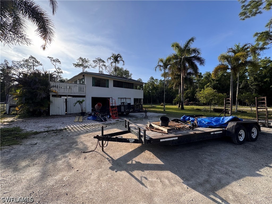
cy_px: 102
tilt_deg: -0.3
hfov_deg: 102.1
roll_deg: -0.8
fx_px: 110
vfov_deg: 85.7
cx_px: 136
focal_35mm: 14
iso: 50
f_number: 2.2
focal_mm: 2.22
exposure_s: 1/664
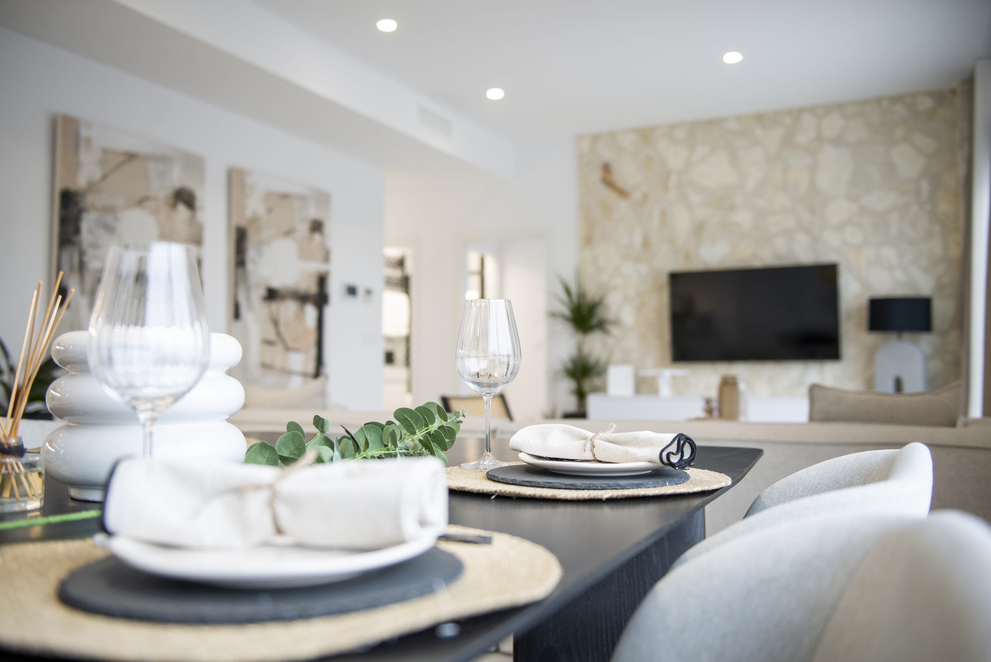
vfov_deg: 41.1
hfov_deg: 58.7
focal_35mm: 32
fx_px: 881
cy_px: 331
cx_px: 496
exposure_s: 1/160
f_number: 2.8
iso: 640
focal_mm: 32
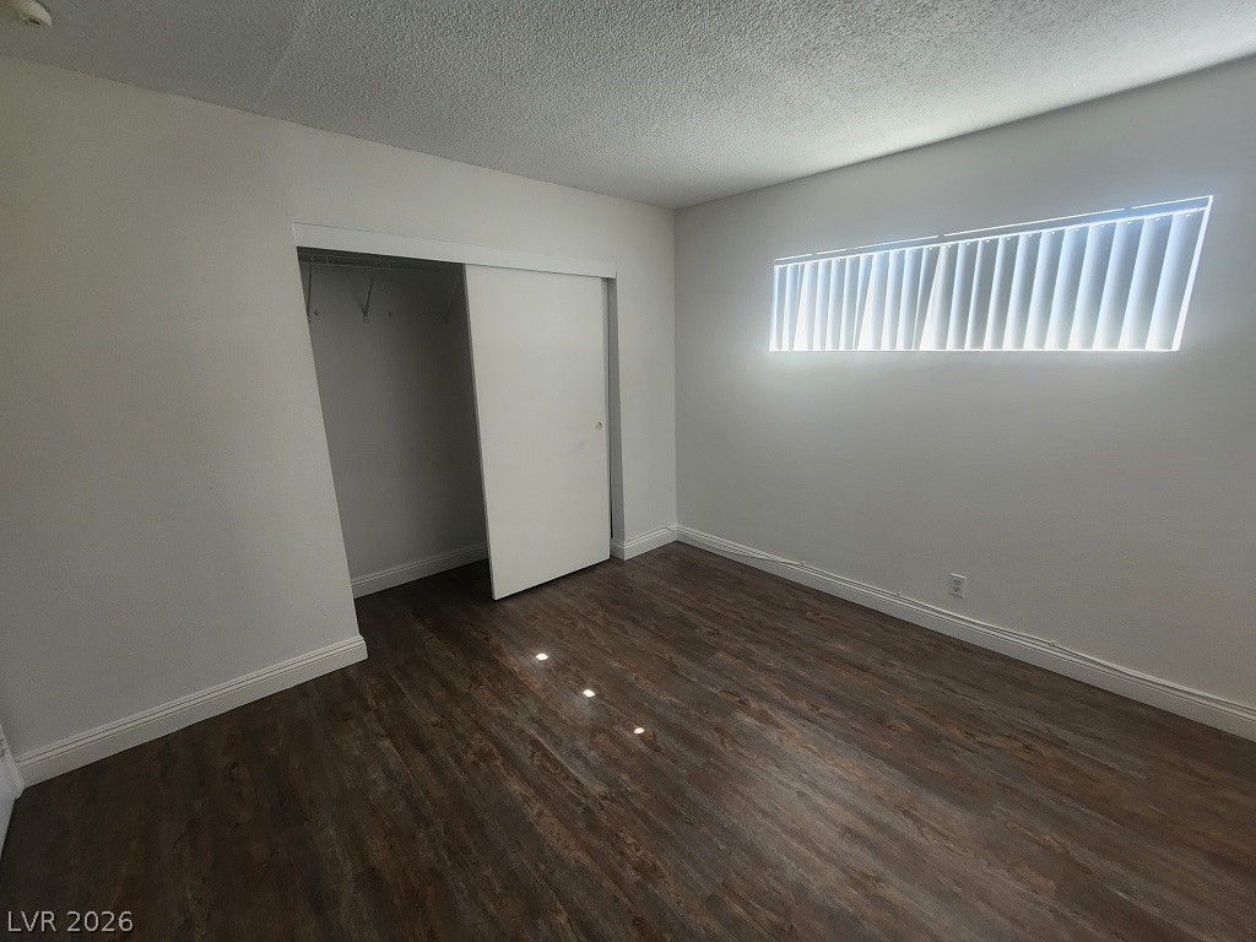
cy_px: 471
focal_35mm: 13
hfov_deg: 106.2
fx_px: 472
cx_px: 628
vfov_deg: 89.9
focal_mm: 2.2
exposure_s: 1/60
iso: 250
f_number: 2.2
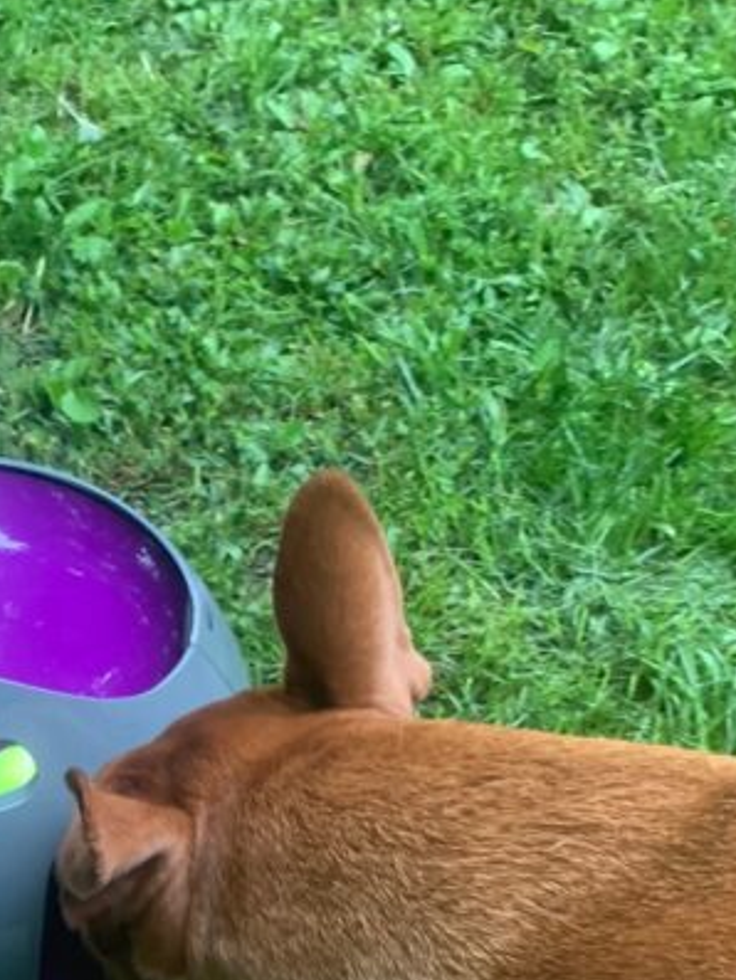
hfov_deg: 20.6
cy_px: 1118
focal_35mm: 67
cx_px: -126
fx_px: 1898
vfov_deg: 26.3
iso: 100
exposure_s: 1/72
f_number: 1.8
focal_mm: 4.25
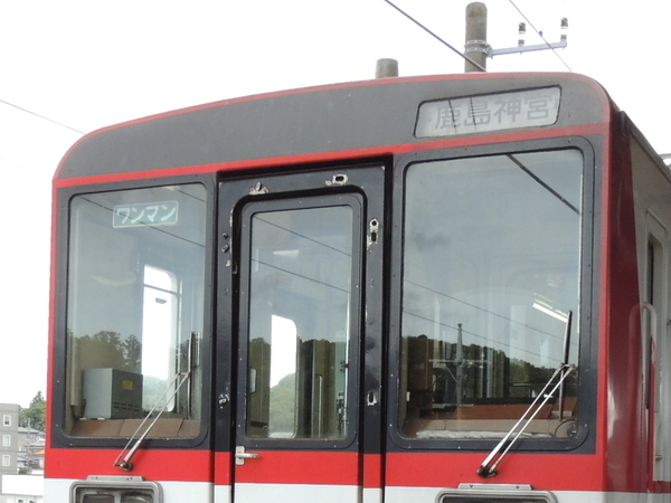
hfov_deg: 29.4
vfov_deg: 21.5
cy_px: 492
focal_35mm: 66
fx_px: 1279
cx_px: 356
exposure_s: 1/640
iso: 400
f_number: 3.6
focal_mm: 5.8
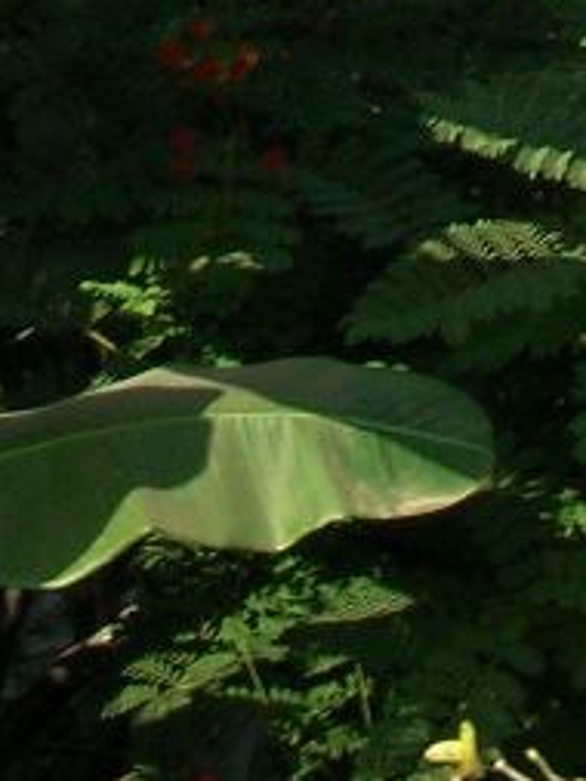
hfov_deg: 8.3
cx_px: 262
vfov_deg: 9.9
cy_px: -991
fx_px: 4037
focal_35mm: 179
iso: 50
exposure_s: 1/47.6
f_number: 8.5
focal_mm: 5.8
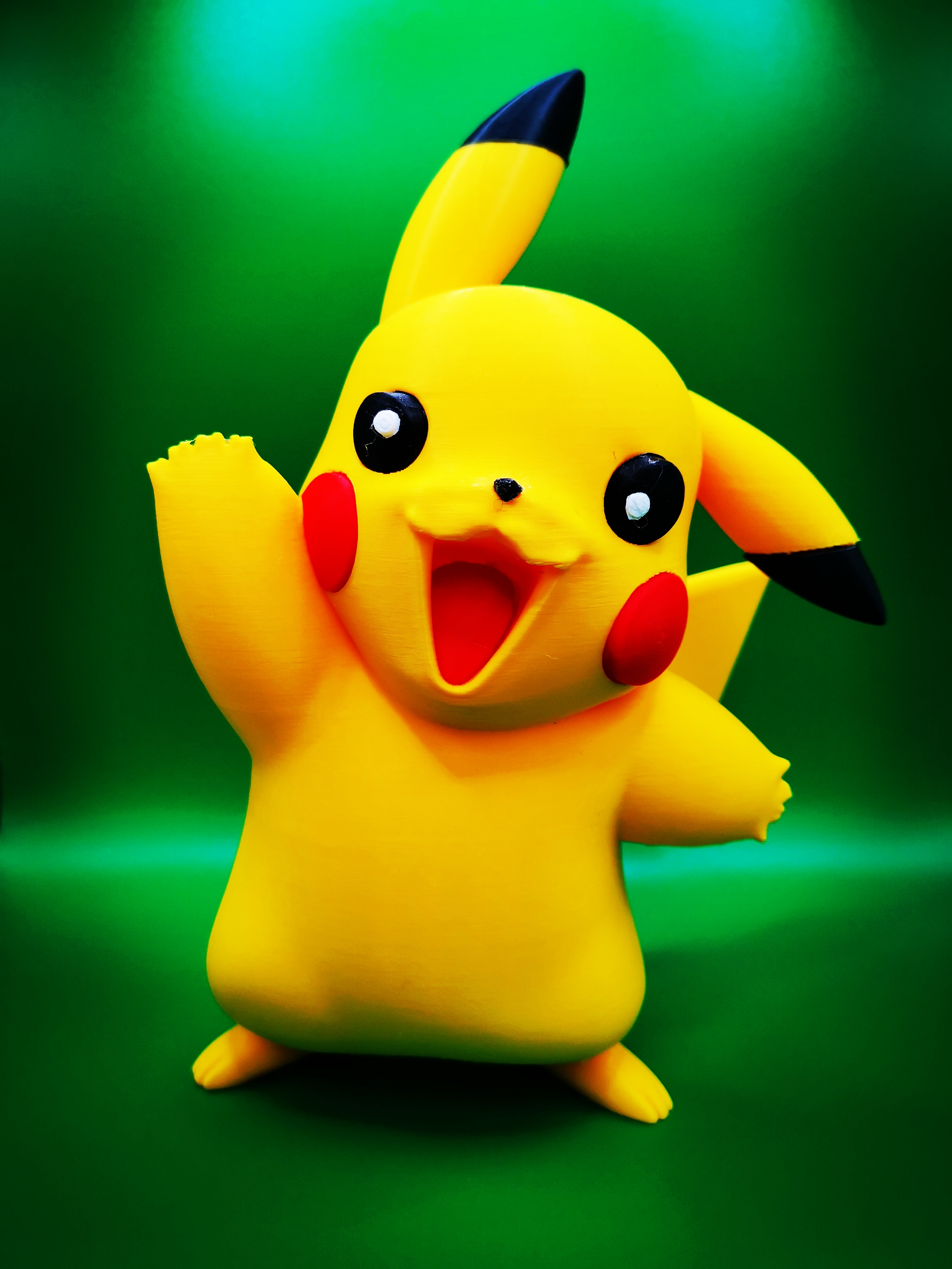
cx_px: 476
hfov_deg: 51.4
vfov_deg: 65.3
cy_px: 634
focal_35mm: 27
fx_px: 990
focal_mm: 4.75
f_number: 1.8
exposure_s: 1/369
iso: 50
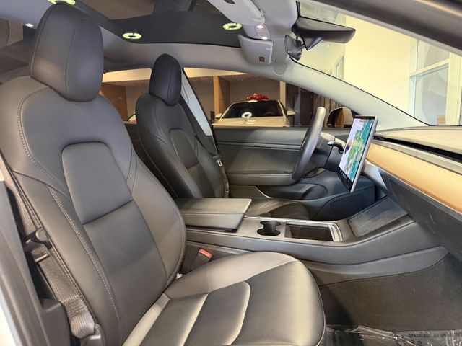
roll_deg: +2.3
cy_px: 173
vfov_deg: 56.8
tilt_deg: -8.3
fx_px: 320
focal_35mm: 24
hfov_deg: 71.6
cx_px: 231
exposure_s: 1/40
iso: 640
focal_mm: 6.76
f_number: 1.78
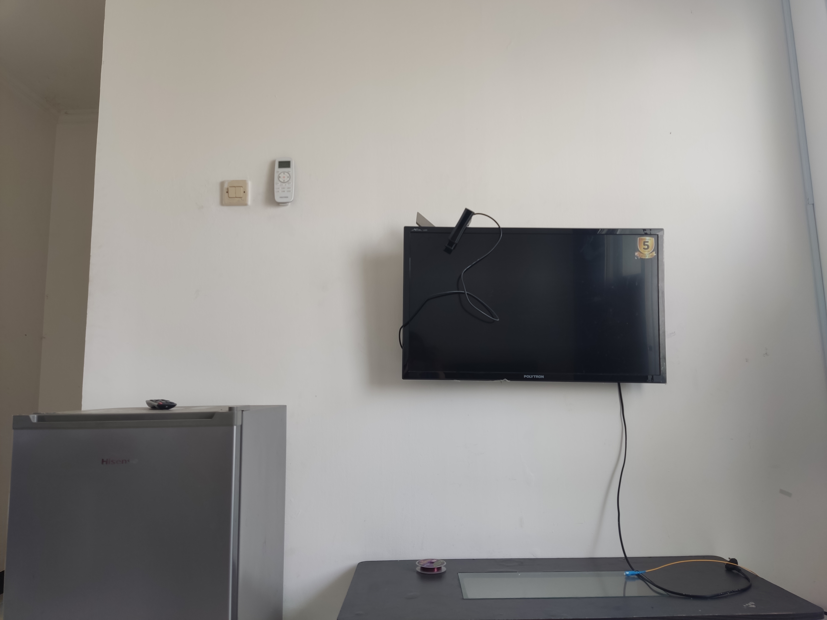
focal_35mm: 25
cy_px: 310
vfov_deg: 54.9
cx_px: 414
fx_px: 597
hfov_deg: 69.4
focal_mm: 4.71
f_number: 1.79
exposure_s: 1/50
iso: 50
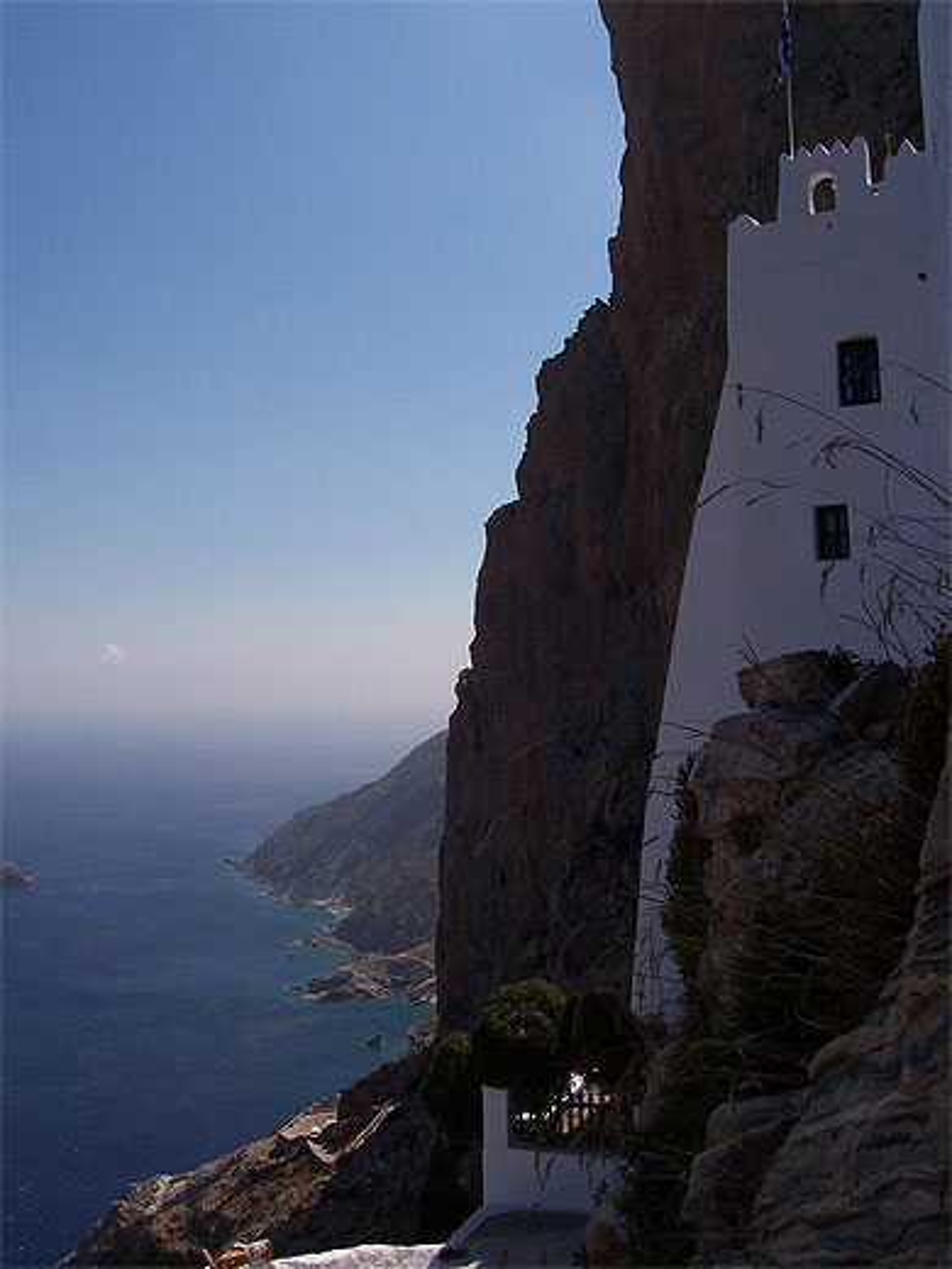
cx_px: 476
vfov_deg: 50.1
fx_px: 1357
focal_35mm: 37
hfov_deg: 38.7
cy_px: 634
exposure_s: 1/1000
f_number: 5.6
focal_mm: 5.6
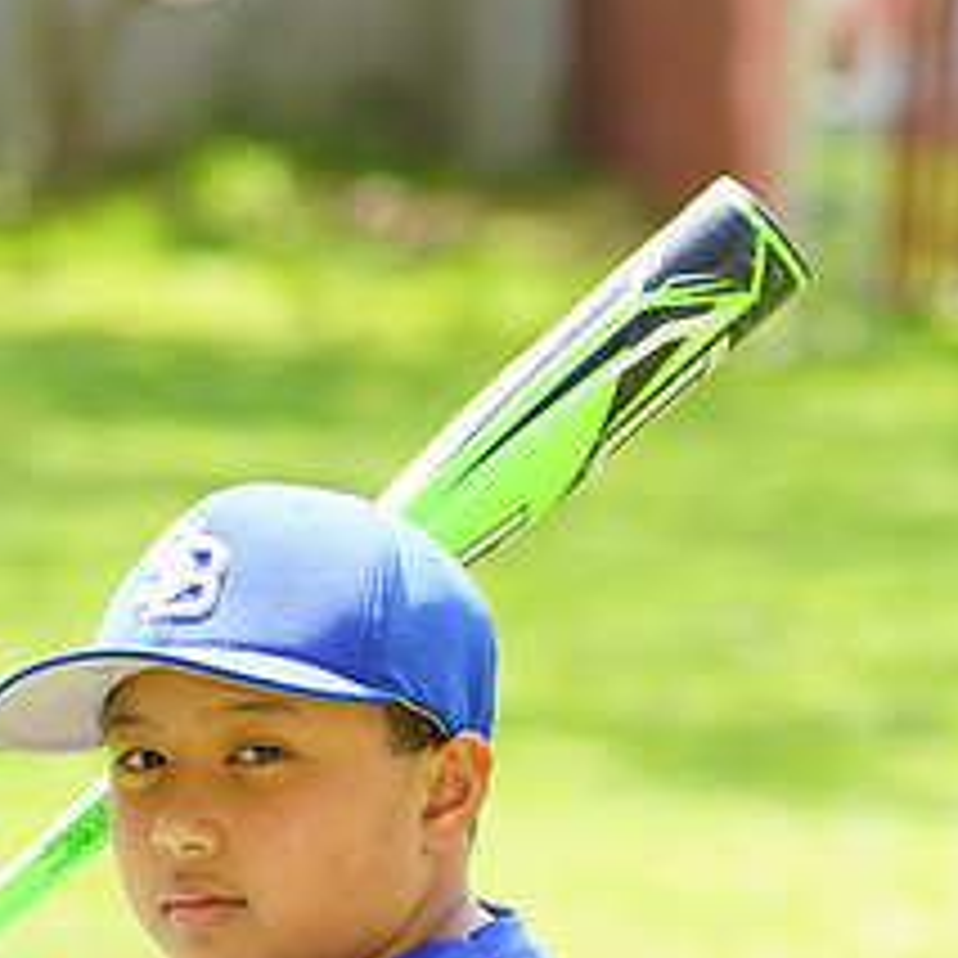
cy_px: 1187
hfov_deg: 4.2
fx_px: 13088
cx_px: 288
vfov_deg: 4.2
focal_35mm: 418
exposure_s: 1/200
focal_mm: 181
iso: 200
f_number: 6.3
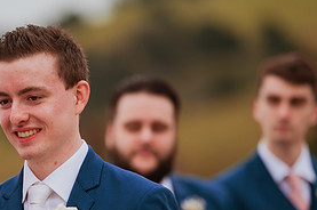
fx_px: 2489
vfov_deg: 4.8
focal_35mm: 283
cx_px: 38
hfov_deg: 7.3
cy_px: 181
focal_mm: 135
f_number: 1.8
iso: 500
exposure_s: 1/2500
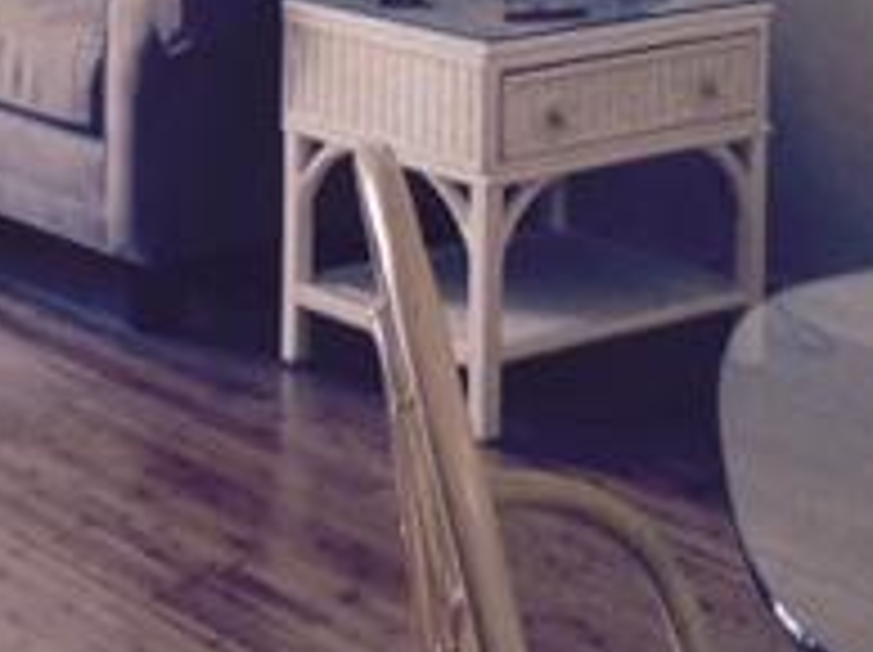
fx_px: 2746
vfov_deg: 13.0
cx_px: -72
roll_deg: -1.4
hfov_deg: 17.5
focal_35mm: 109
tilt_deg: -4.9
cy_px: -265
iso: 80
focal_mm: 4.12
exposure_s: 1/20
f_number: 2.4
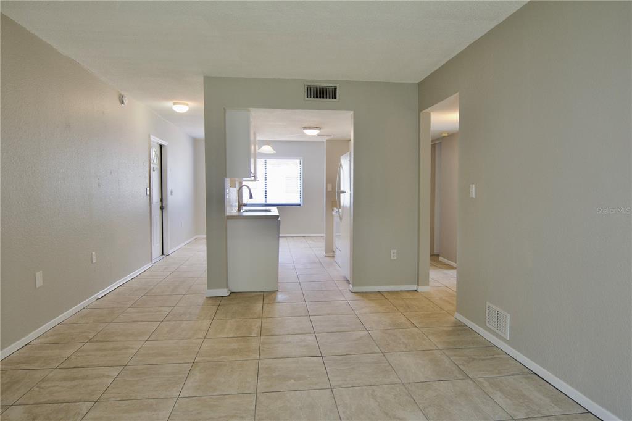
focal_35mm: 21
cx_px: 316
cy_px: 210
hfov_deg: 81.2
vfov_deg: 59.5
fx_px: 369
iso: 320
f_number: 4
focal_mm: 14
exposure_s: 1/60
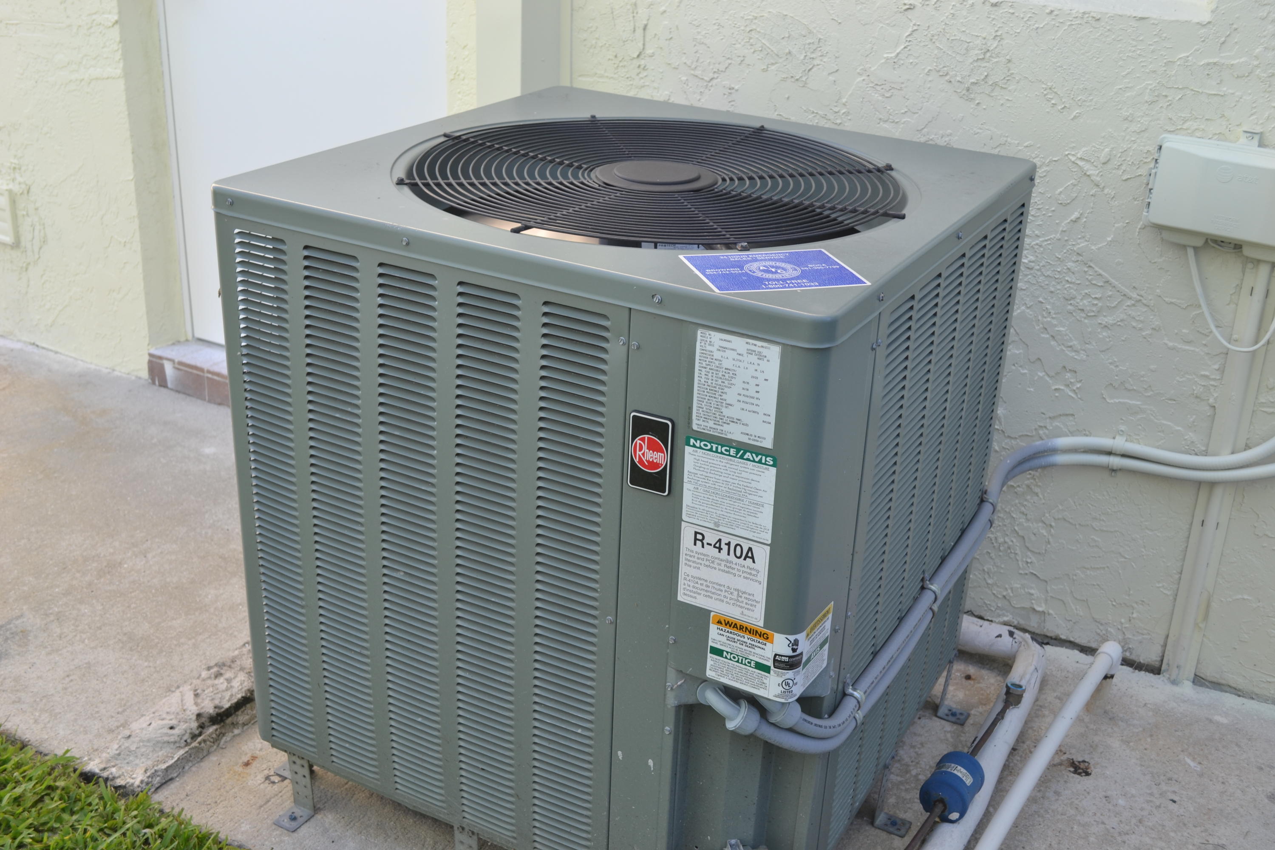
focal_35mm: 39
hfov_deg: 49.6
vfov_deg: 34.2
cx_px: 638
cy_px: 425
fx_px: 1381
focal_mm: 26
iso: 100
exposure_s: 1/80
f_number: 5.6
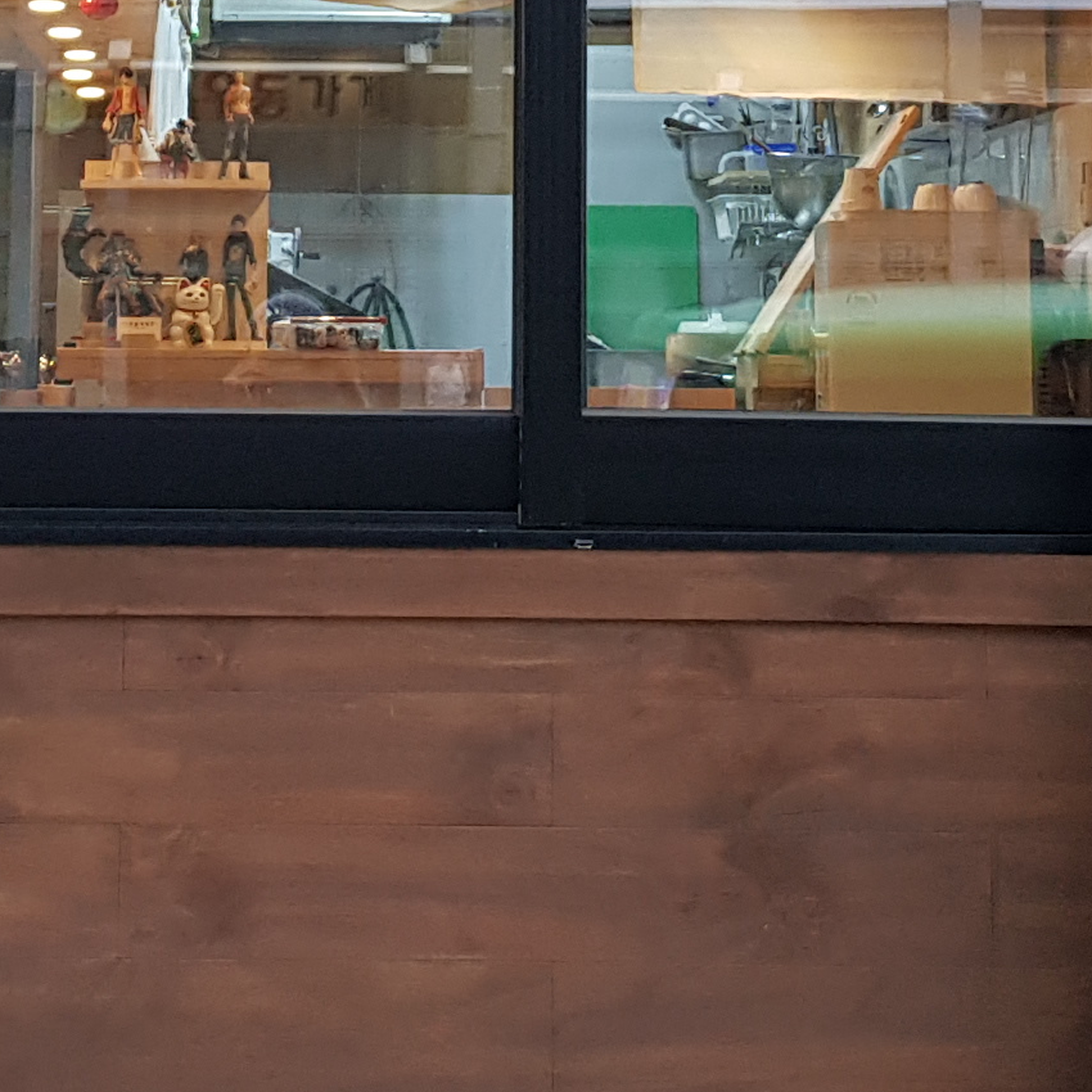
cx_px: 338
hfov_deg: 15.9
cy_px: -225
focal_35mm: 109
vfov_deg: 15.4
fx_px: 3890
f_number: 1.7
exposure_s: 1/60
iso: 125
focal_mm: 4.2
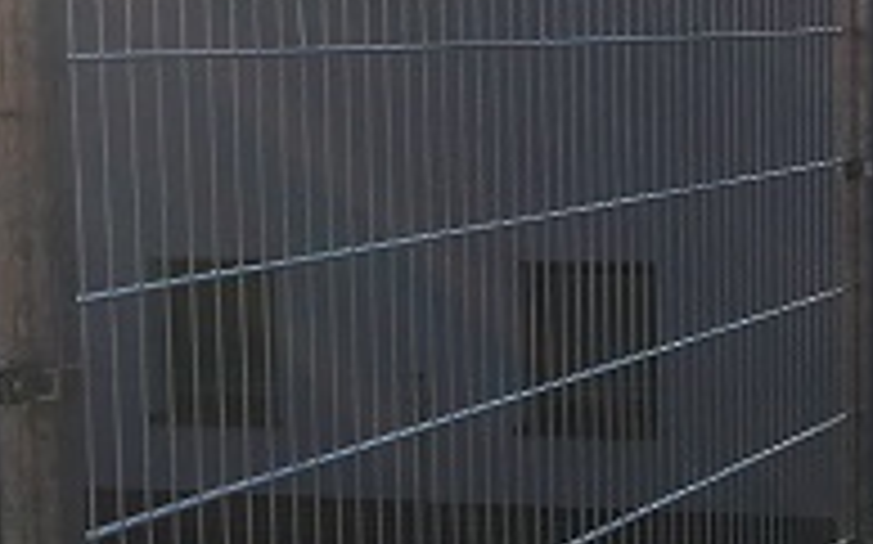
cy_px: 459
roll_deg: +2.1
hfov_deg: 16.4
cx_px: 464
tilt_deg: -7.9
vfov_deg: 10.3
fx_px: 3020
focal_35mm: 127
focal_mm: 4.15
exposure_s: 1/3077
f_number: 2.2
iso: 25
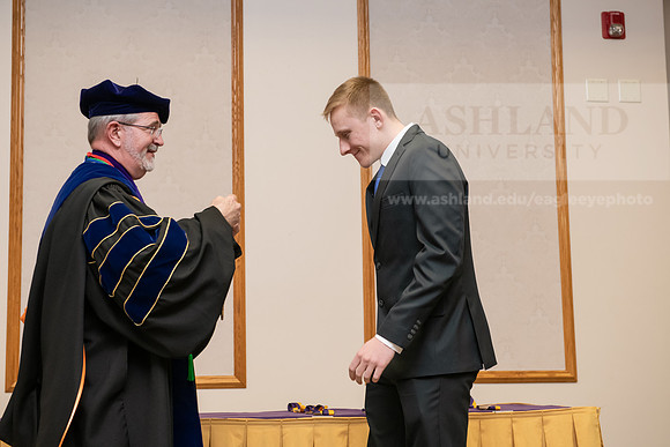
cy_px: 224
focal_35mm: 62
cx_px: 335
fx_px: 1154
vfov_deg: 21.9
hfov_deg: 32.4
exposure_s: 1/200
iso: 2000
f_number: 5.6
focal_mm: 62
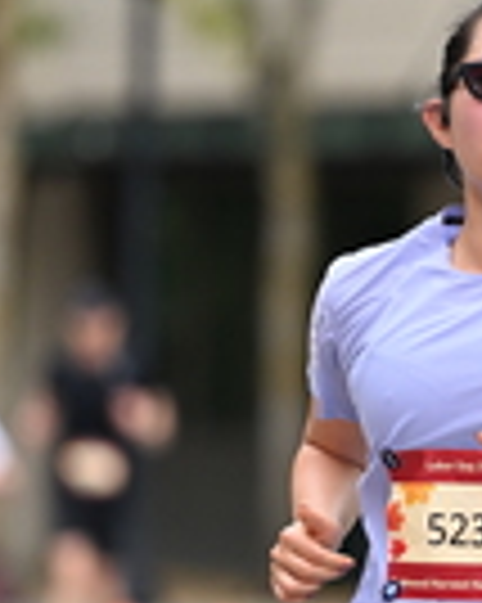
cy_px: 414
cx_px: 592
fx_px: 12050
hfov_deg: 2.3
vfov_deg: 2.9
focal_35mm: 675
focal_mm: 175
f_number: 2.8
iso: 640
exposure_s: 1/2000
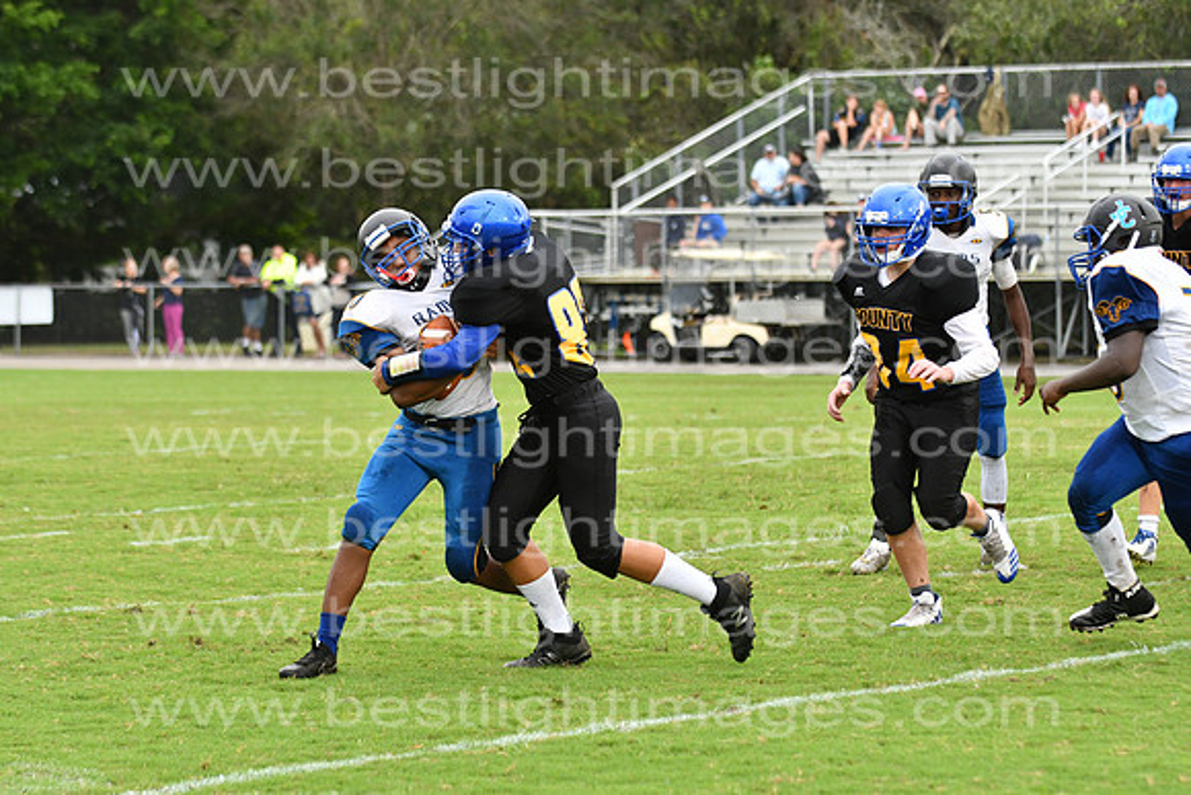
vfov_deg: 6.5
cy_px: 398
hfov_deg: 9.8
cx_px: 596
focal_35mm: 210
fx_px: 6949
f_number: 3.5
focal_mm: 140
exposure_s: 1/1600
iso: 800
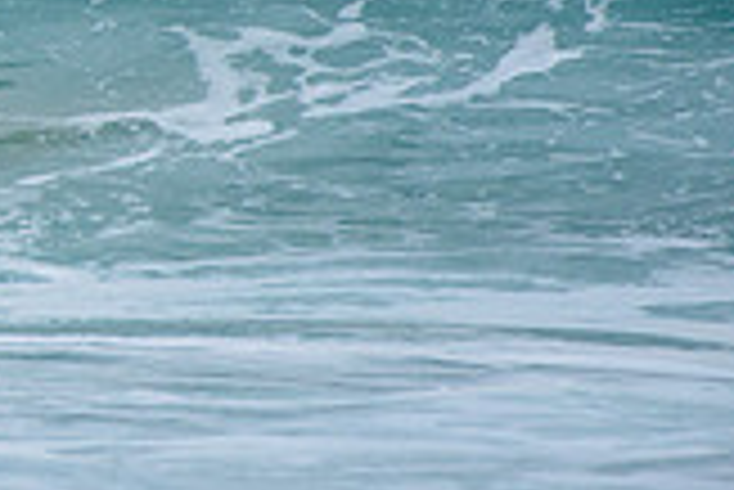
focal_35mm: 1775
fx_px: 36222
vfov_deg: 0.8
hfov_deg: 1.2
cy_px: -178
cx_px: -522
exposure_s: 1/2000
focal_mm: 500
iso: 250
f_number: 5.6
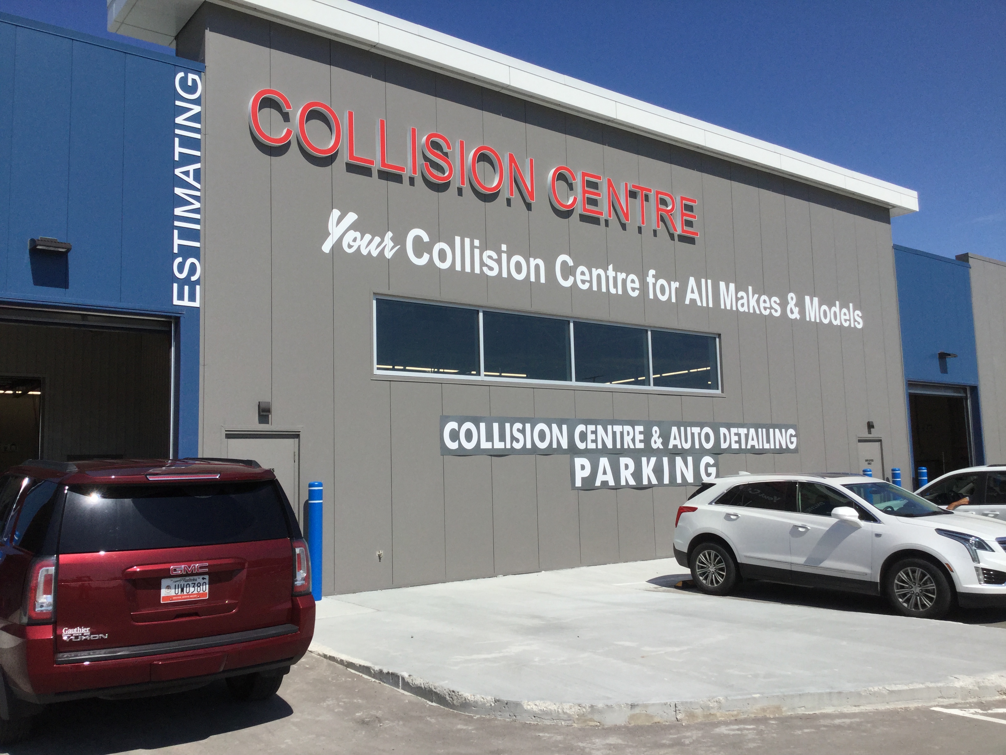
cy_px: 378
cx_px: 503
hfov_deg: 58.4
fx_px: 901
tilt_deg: +4.8
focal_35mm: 31
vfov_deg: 45.4
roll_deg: +0.9
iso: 25
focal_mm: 3.3
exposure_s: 1/2809
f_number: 2.4
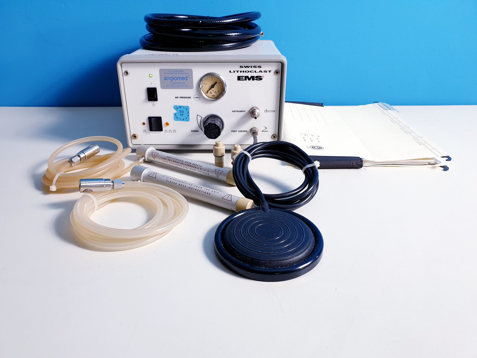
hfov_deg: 67.3
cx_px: 238
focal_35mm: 26
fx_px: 358
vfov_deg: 53.1
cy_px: 179
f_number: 2.4
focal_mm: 4.3
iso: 125
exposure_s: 1/50
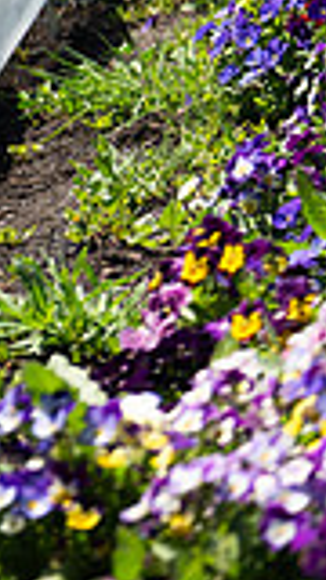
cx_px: 974
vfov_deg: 8.1
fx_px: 4088
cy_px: 82
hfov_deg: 4.4
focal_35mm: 266
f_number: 4.5
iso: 500
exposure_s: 1/2500
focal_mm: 70
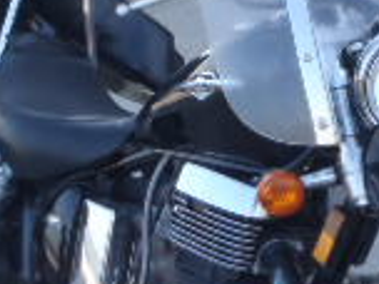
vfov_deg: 12.5
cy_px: 202
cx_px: 234
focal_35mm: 118
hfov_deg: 16.7
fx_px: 1292
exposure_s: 1/80
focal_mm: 5
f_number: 4.5
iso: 80
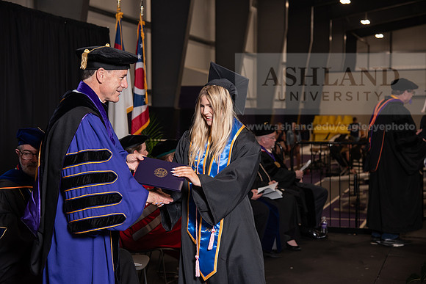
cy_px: 142
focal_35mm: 70
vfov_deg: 19.5
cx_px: 213
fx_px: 828
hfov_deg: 28.8
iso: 1000
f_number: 5
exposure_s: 1/200
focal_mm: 70
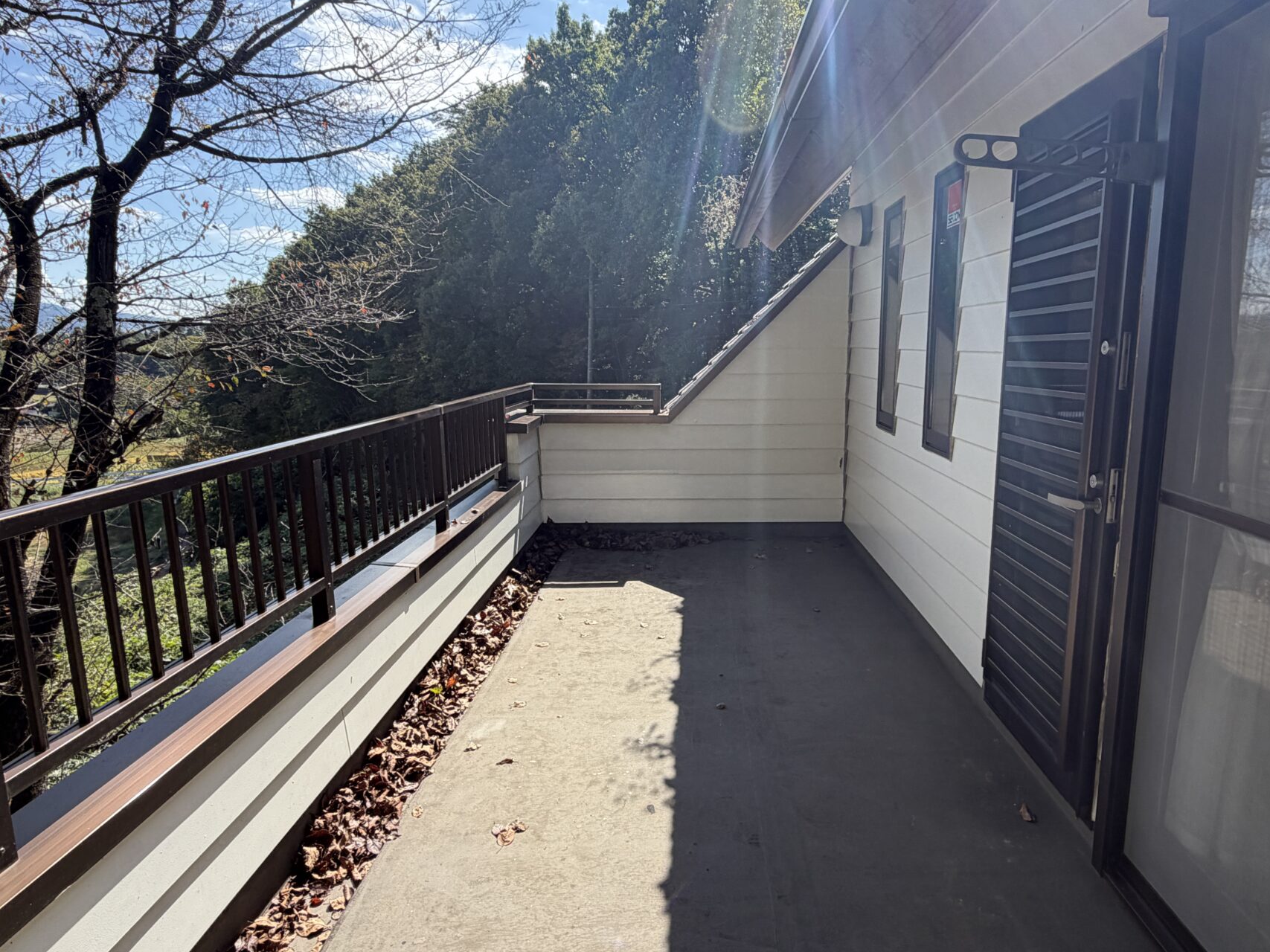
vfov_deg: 63.4
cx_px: 690
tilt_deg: -9.2
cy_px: 464
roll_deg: -0.1
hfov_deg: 78.8
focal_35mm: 21
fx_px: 770
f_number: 2.2
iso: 40
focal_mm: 2.22
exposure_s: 1/651
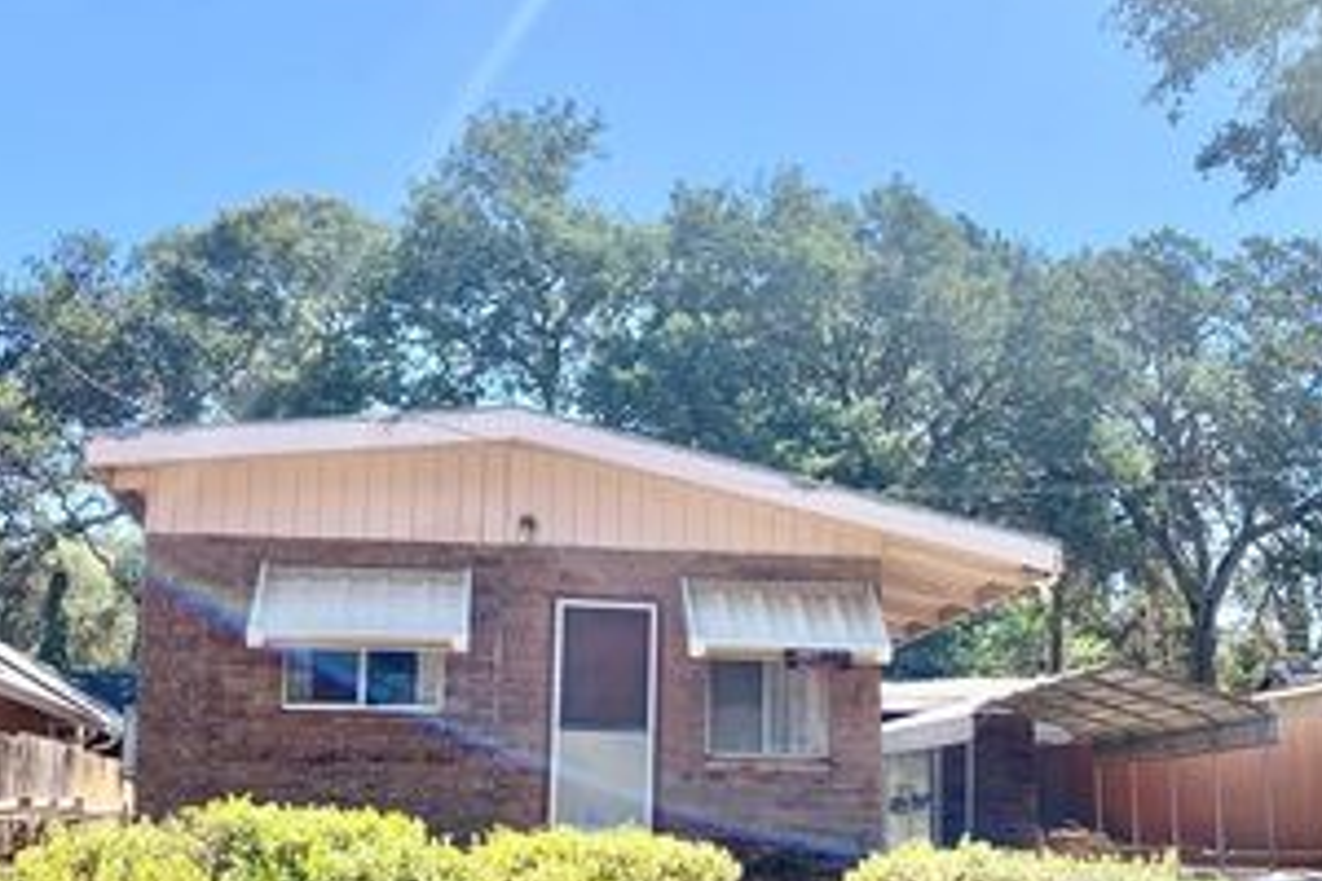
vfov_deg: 29.5
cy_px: 628
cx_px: 714
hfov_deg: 43.6
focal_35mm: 45
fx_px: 1652
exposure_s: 1/1065
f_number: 1.8
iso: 25
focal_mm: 4.25
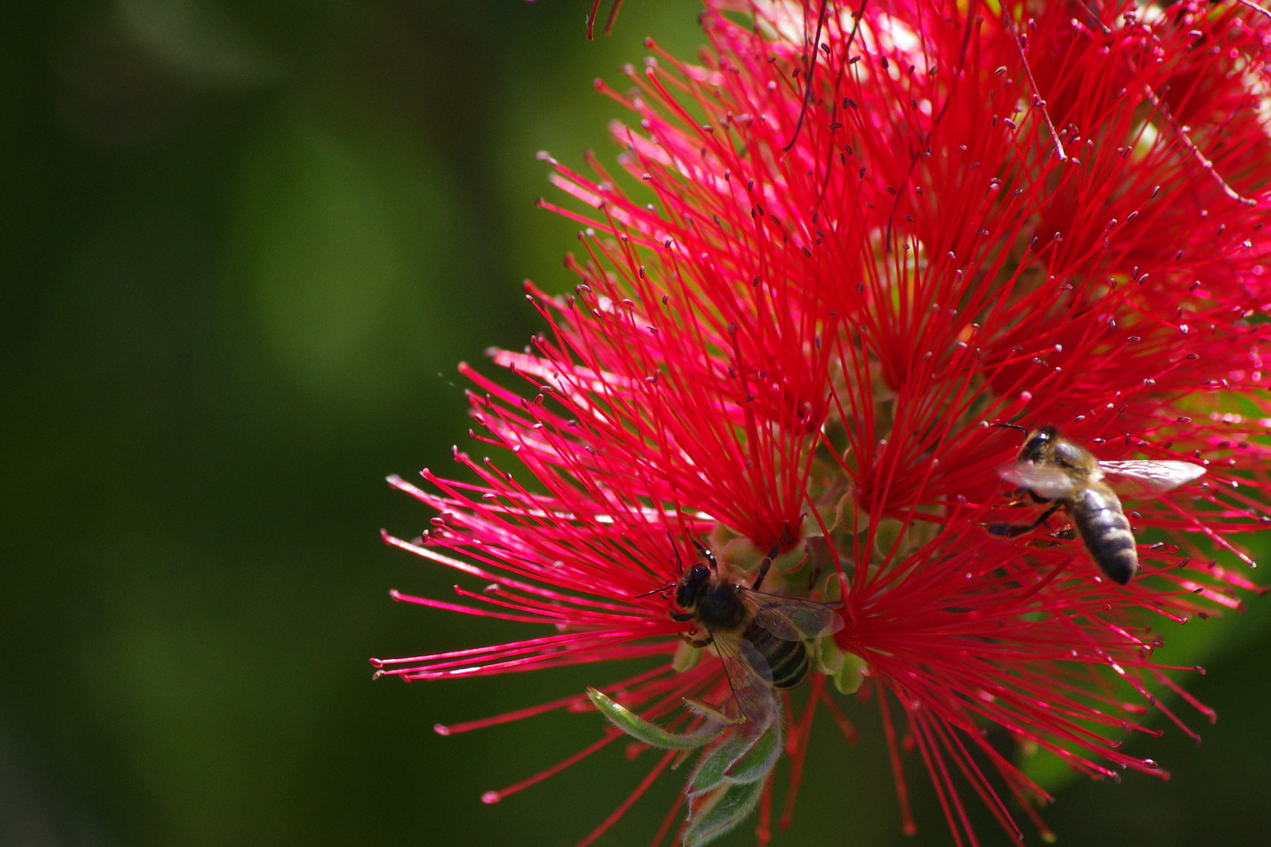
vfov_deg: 4.7
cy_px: 432
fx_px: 10381
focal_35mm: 294
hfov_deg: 7.0
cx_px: 646
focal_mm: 190
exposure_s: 1/1000
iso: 800
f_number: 8
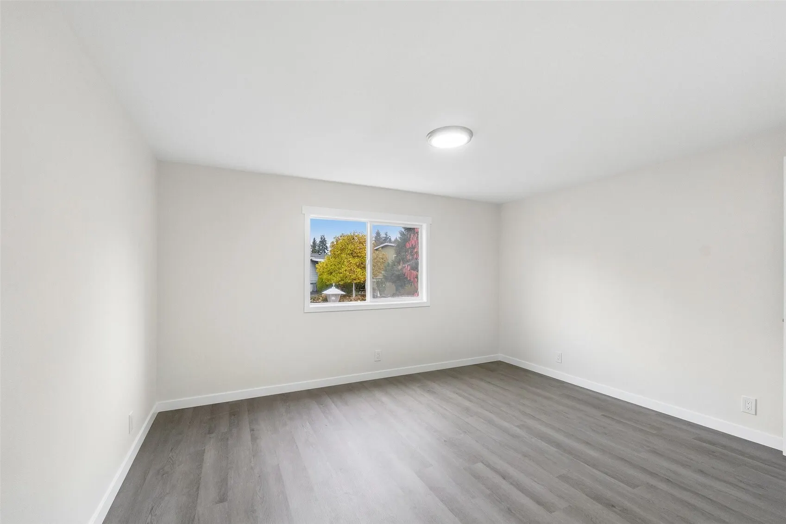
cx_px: 393
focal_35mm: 15
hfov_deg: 100.4
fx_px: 327
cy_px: 262
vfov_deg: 77.3
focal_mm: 10
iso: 800
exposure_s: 1/30
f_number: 8
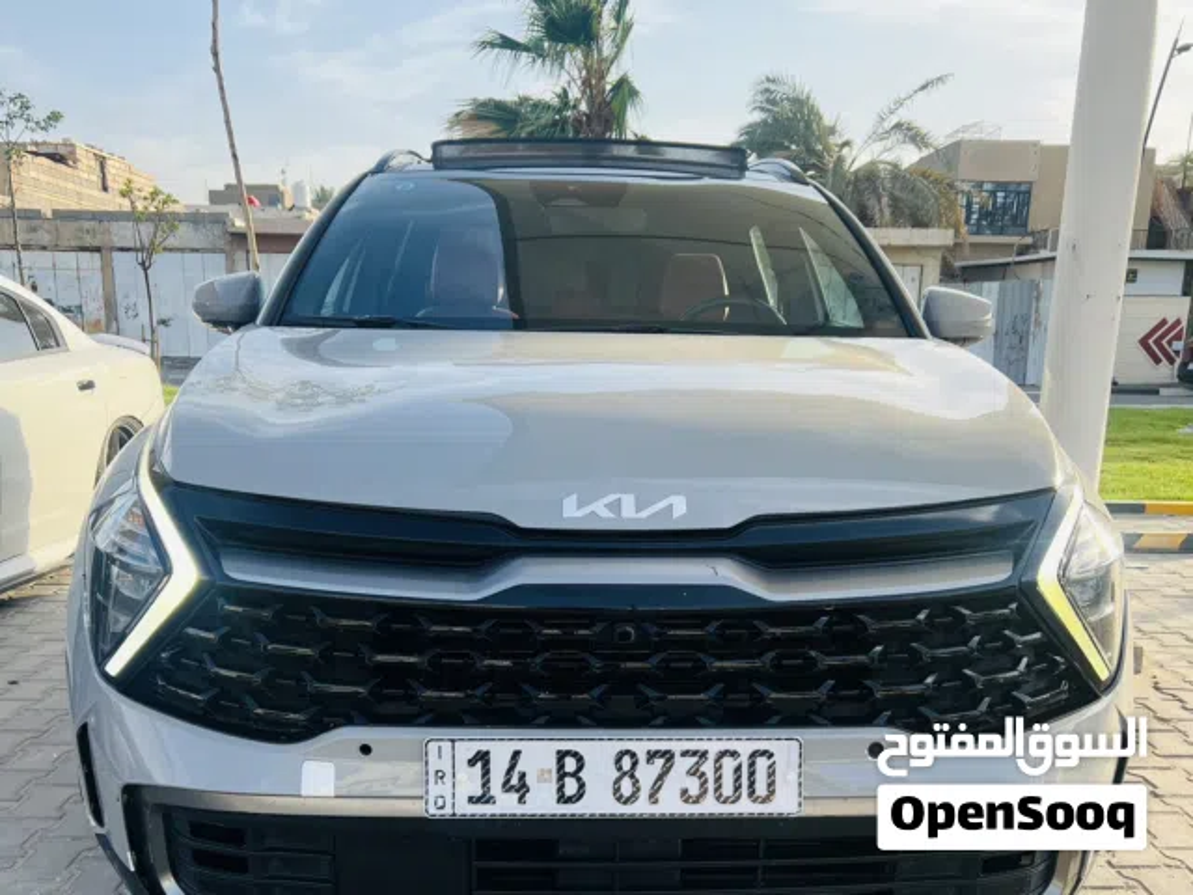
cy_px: 448
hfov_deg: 67.3
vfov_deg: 53.1
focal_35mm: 26
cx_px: 596
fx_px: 896
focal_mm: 5.7
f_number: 1.5
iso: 50
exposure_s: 1/1048
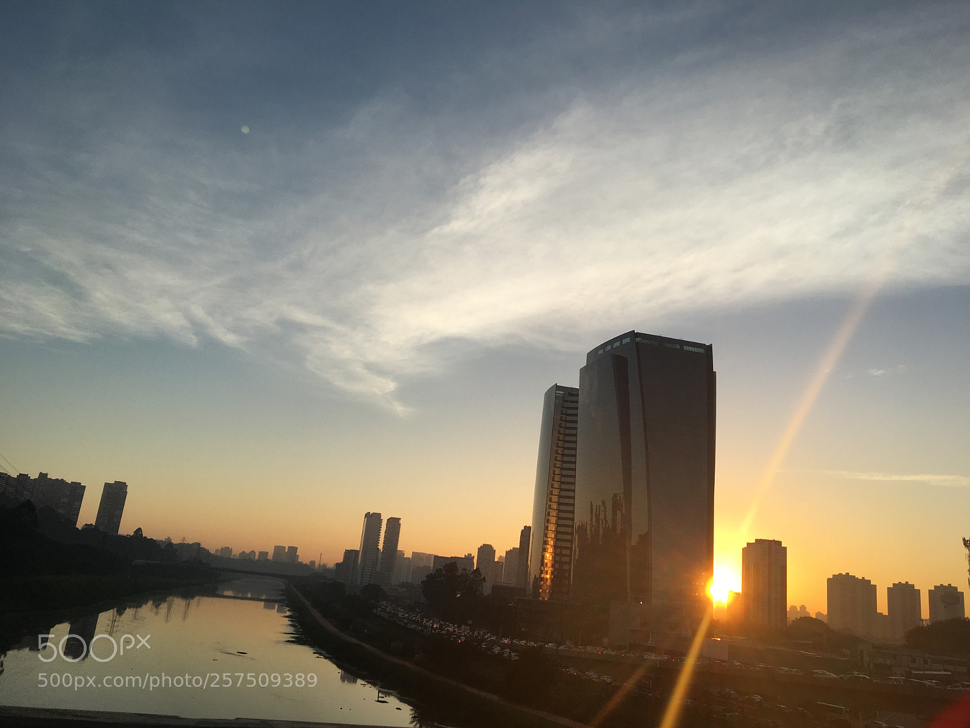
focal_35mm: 29
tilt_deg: +13.9
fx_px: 813
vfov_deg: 48.2
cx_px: 485
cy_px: 364
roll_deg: -2.5
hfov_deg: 61.7
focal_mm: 4.15
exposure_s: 1/938
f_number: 2.2
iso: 25
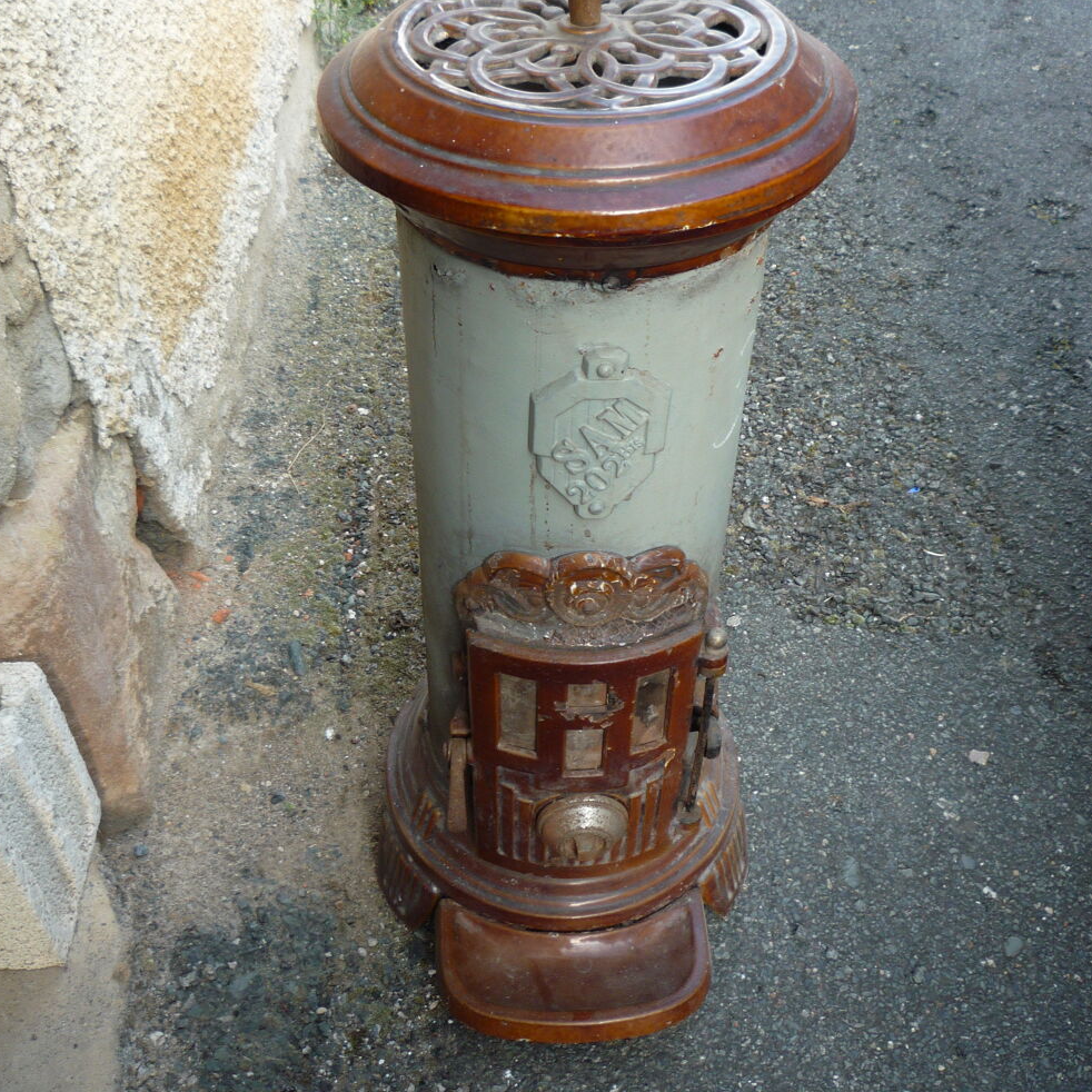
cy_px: 463
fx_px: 1285
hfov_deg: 46.0
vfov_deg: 45.9
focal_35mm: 36
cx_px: 543
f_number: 3.3
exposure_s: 1/80
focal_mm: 5.2
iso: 100
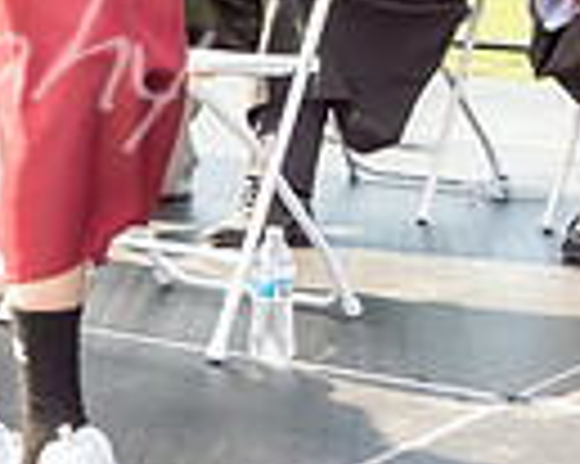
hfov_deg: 15.0
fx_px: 2161
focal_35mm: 126
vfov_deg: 11.7
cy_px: -252
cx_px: -25
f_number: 7.1
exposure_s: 1/500
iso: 200
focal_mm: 17
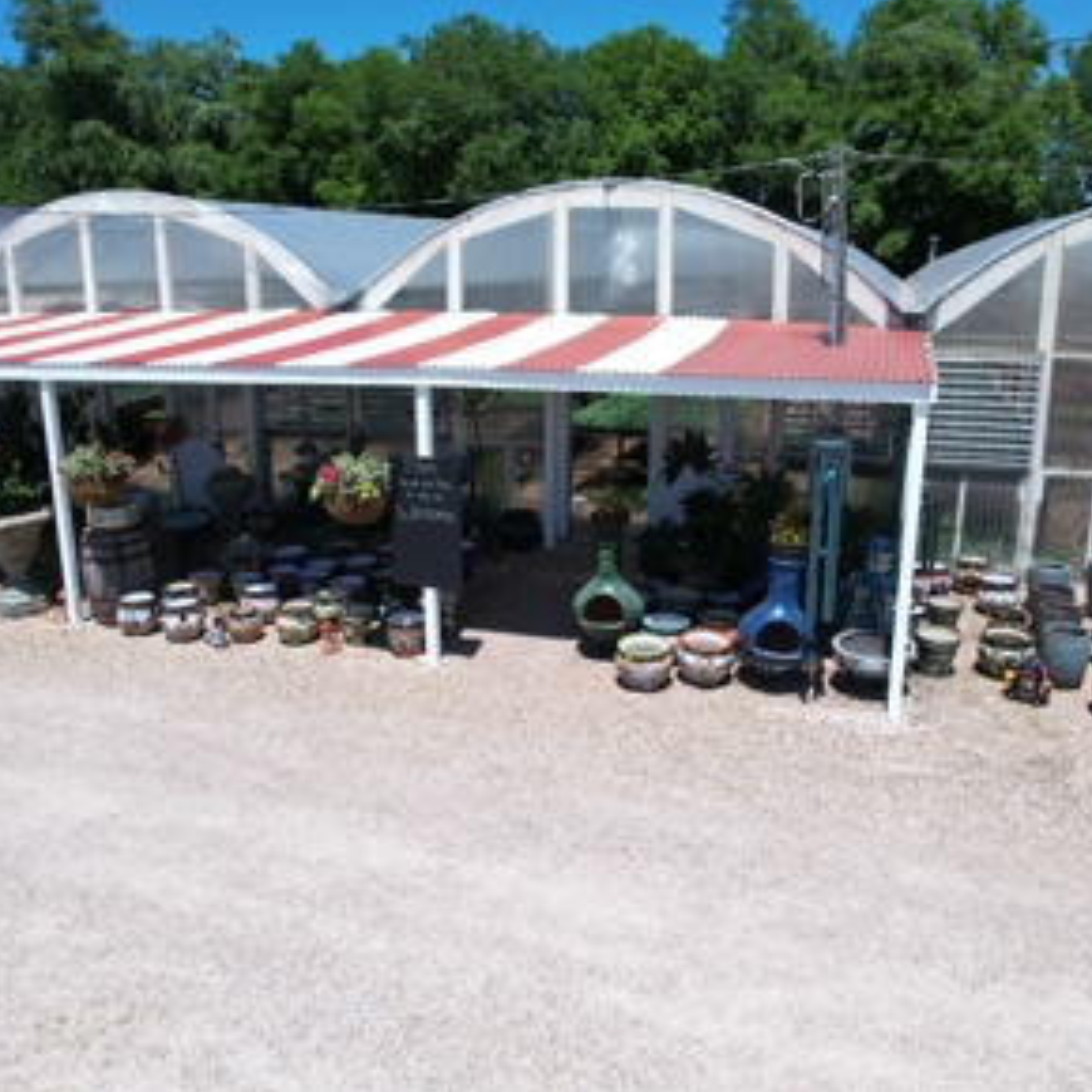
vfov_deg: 55.6
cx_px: 531
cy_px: 535
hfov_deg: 55.6
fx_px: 1035
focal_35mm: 29
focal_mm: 8.38
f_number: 2.8
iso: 100
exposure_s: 1/2000
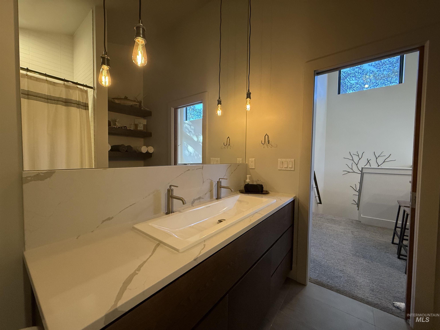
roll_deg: -0.6
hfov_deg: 102.1
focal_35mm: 14
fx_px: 178
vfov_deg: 85.7
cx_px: 220
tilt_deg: -2.1
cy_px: 165
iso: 400
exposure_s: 1/120
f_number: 2.2
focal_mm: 2.22
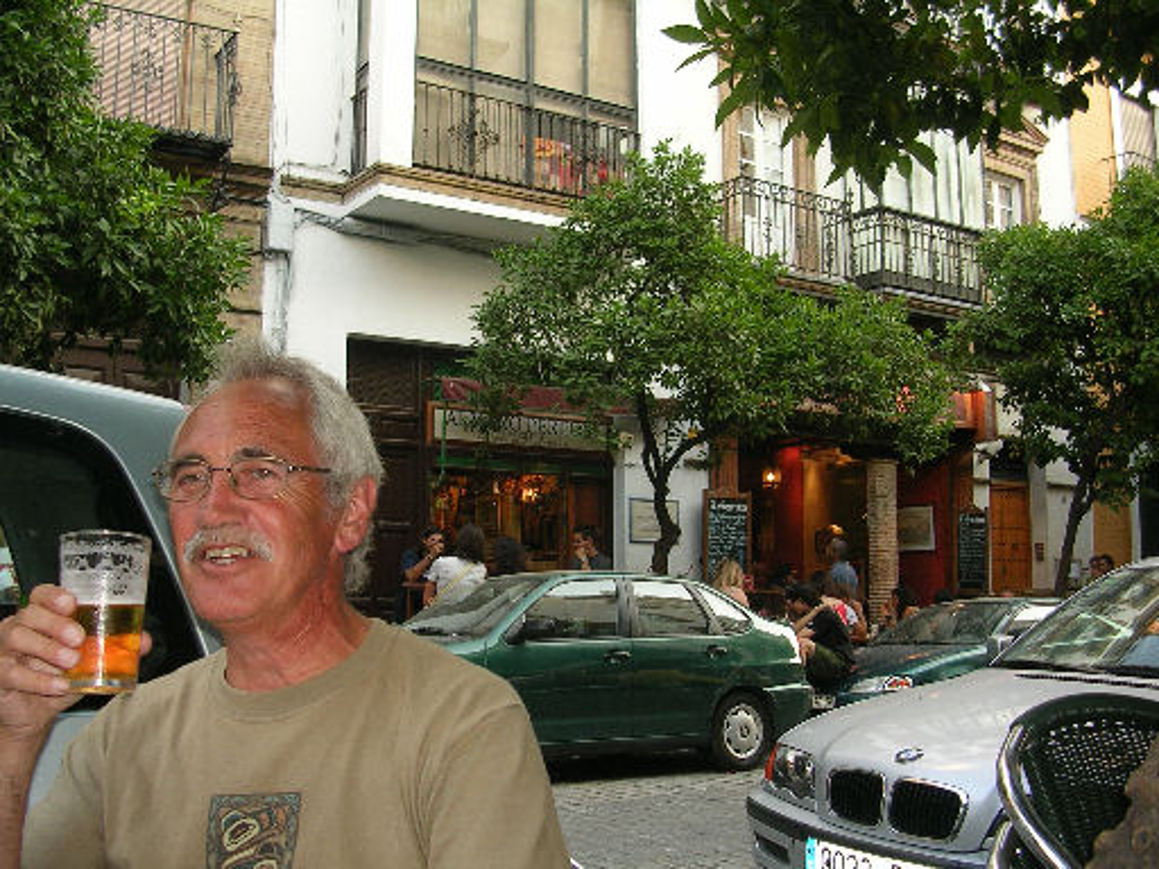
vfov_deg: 37.7
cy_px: 434
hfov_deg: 49.0
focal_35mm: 38
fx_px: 1272
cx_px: 580
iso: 50
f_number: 2.8
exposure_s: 1/30
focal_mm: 5.8
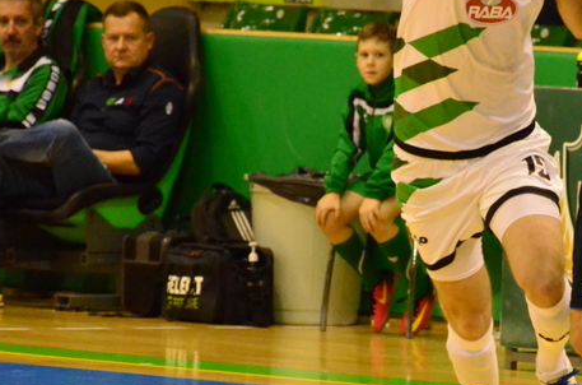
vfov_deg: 2.2
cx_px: 532
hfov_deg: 3.3
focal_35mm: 621
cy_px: 221
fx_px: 10012
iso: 6400
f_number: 5.3
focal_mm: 210
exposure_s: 1/400
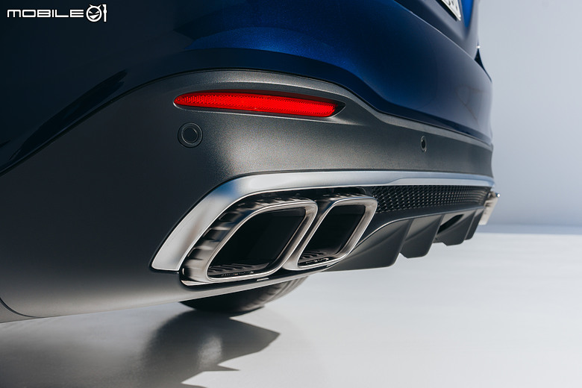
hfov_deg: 54.4
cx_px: 291
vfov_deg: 37.9
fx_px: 566
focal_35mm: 35
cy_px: 194
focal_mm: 35
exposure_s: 1/500
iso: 100
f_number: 7.1
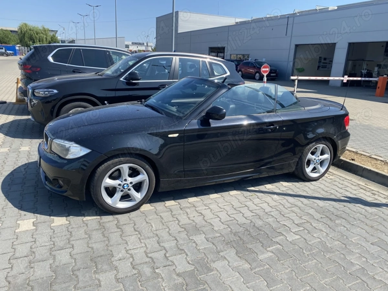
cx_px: 194
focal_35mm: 26
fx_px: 291
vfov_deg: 53.1
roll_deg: -3.2
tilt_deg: -15.7
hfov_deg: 67.3
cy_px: 146
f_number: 1.8
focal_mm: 4.25
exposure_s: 1/1754
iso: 32
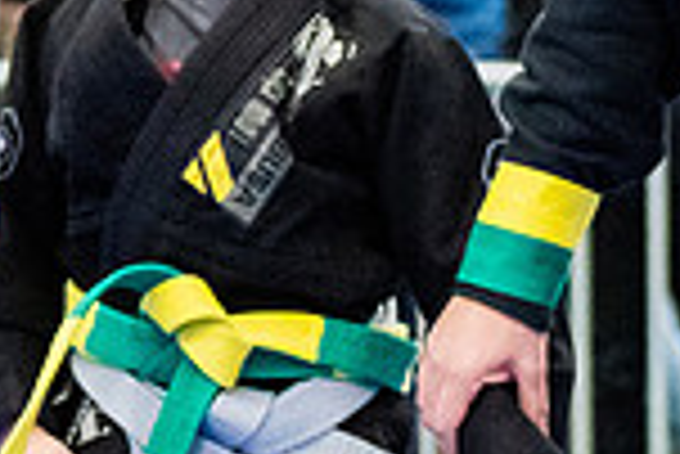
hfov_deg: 5.1
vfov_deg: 3.4
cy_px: 2
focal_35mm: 403
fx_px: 7619
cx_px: 1036
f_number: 2.8
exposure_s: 1/500
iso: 6400
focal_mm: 70
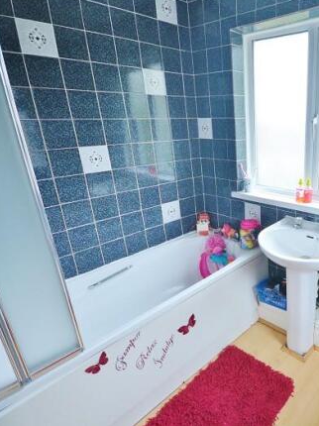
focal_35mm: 22
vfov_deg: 76.4
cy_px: 212
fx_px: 271
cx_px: 273
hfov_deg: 54.9
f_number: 4
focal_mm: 10
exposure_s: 1/200
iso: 560
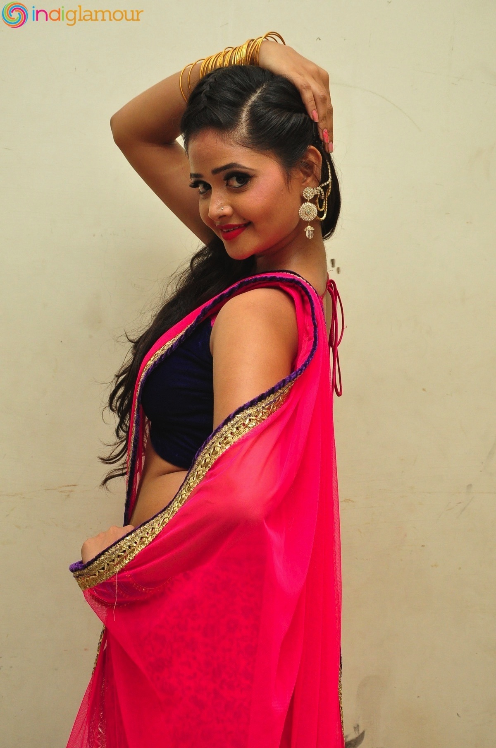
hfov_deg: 18.1
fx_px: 1554
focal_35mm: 75
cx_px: 248
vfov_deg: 27.0
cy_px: 374
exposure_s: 1/125
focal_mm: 50
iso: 1600
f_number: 7.1
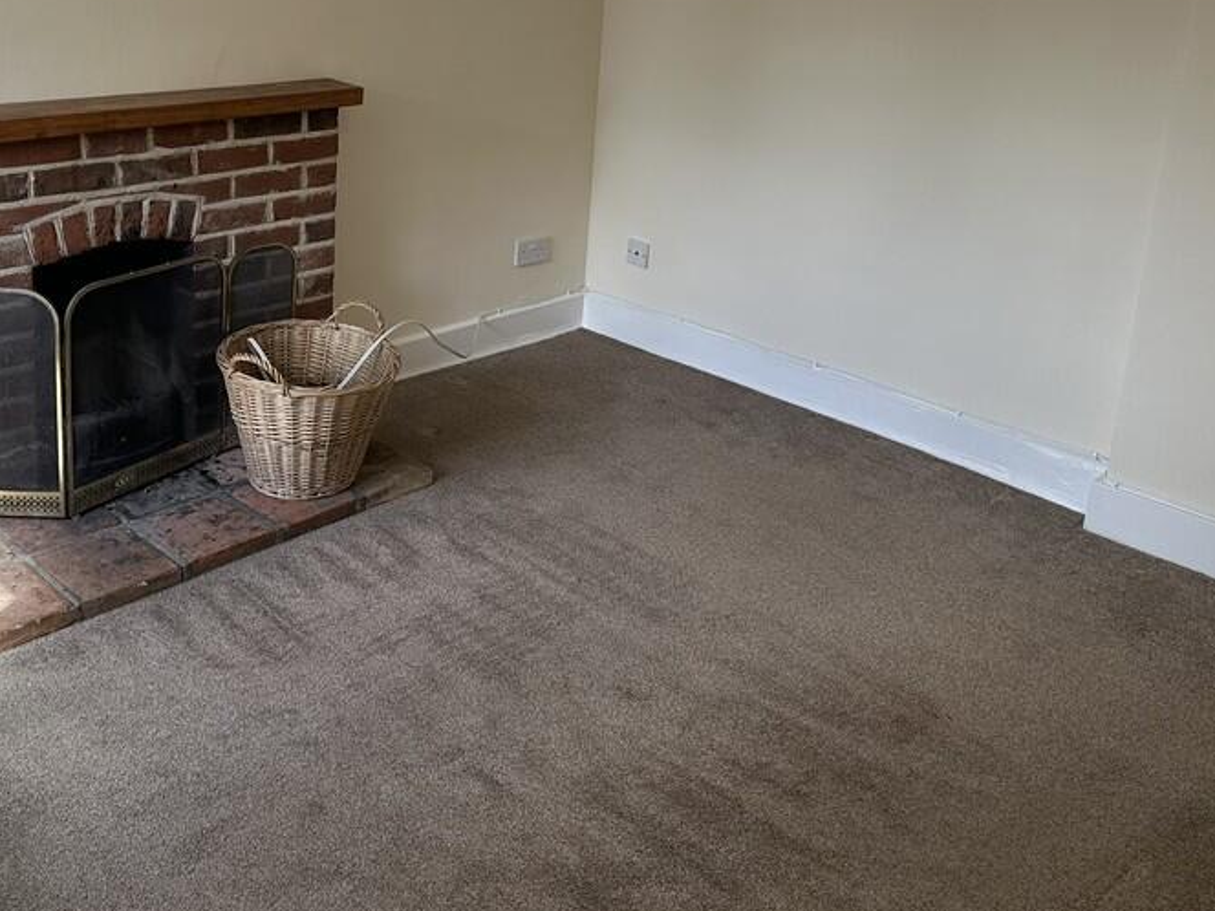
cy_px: 236
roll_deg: -2.0
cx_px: 437
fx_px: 1299
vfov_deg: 37.8
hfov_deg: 49.5
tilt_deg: -14.8
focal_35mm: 37
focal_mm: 6.86
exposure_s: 1/204
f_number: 1.78
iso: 80
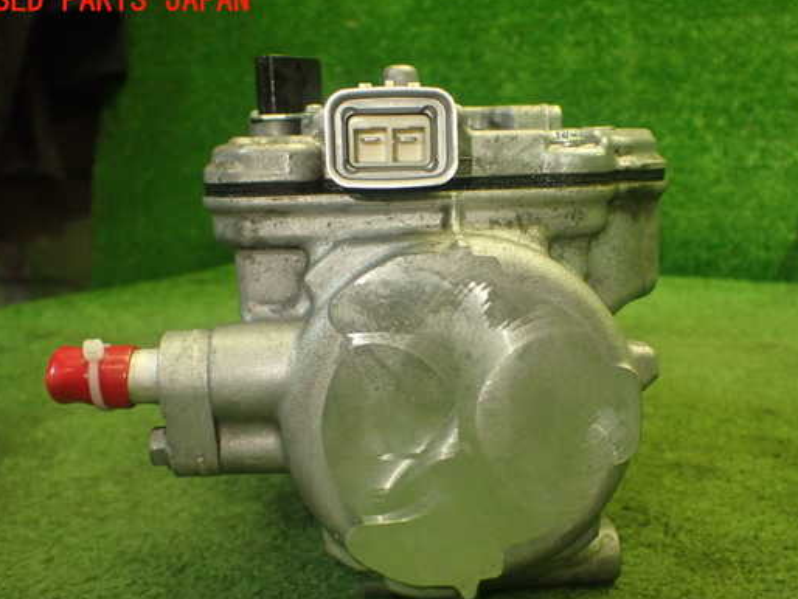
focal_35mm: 35
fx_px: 807
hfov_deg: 52.5
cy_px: 331
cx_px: 433
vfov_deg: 40.7
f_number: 2.3
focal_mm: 5.4
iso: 500
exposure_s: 1/125
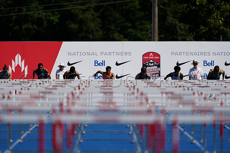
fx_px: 3834
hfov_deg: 3.4
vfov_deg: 2.3
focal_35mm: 600
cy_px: 76
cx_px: 115
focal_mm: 600
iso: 100
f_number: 4
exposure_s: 1/2000
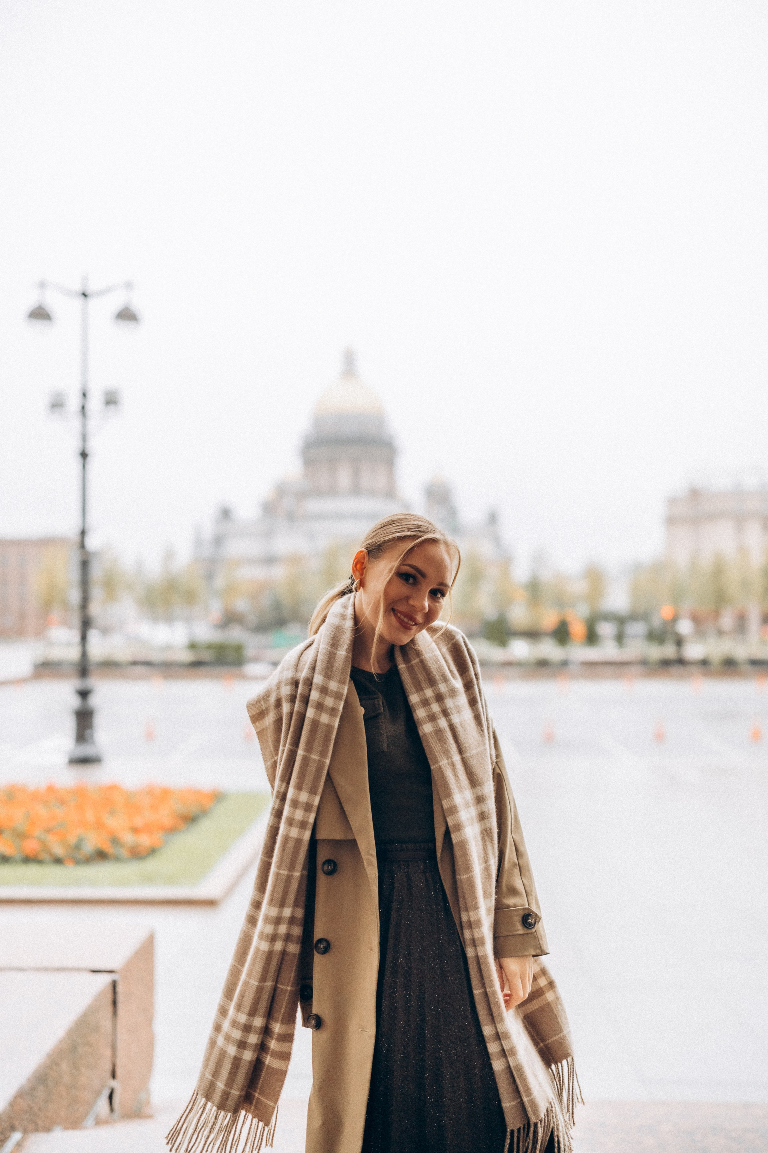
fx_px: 1120
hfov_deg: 37.9
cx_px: 384
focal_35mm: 35
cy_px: 576
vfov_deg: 54.4
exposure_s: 1/3200
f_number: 1.4
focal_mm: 35
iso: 800
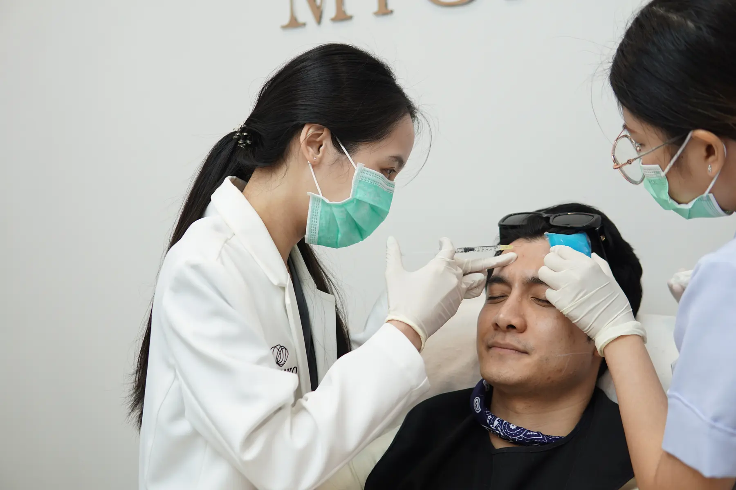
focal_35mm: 45
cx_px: 368
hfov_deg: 43.6
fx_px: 920
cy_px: 245
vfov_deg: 29.9
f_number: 2.2
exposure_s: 1/60
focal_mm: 30
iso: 100
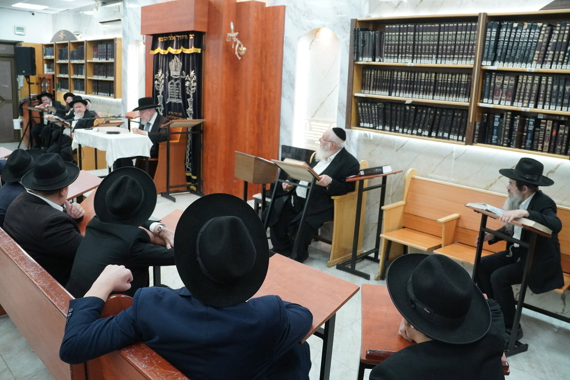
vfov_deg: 44.2
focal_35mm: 30
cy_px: 190
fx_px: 468
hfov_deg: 62.7
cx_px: 285
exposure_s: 1/200
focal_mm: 19.7
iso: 3200
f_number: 5.6
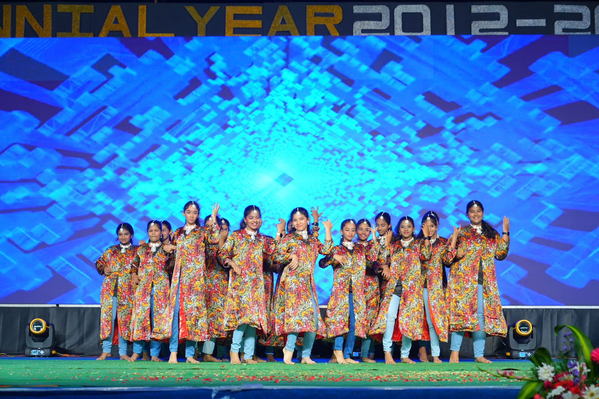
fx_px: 1048
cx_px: 300
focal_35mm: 63
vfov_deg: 21.6
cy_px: 200
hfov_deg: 31.9
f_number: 4
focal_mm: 63
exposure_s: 1/160
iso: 800
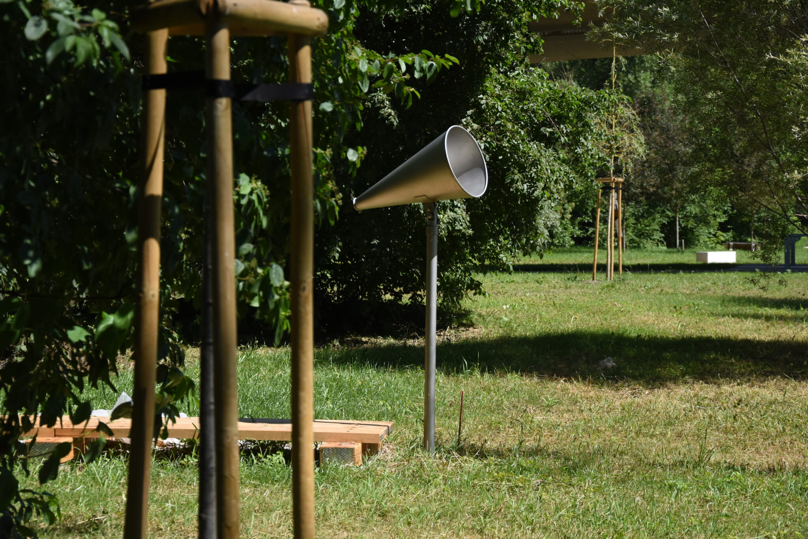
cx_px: 404
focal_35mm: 87
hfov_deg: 23.4
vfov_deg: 15.7
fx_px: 1952
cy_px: 270
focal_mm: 58
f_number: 5
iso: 500
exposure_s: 1/2000
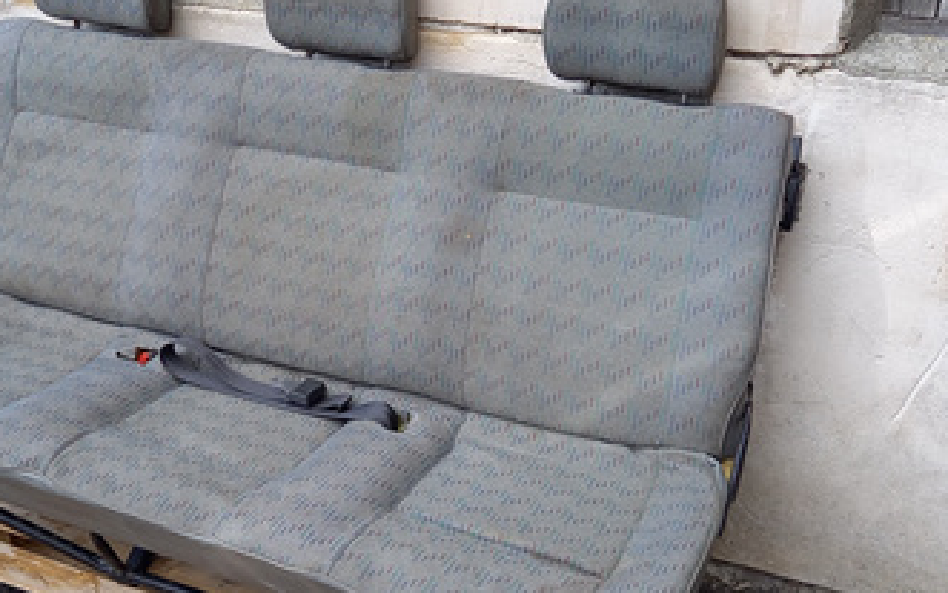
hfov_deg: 41.4
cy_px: 309
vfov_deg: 26.9
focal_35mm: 48
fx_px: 1240
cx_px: 341
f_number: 1.8
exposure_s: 1/141
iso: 50
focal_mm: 4.65
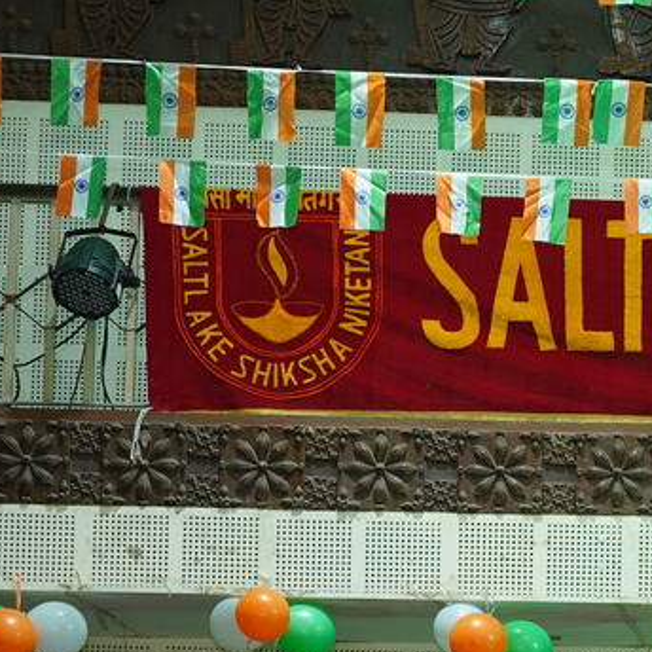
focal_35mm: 137
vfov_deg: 12.2
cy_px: 944
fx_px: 2919
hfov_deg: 11.8
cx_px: 1181
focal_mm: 37
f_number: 2.8
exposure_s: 1/100
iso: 640
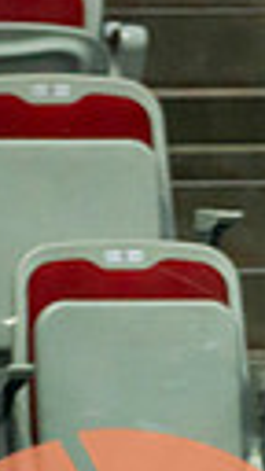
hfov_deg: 0.9
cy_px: 690
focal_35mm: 1392
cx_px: 915
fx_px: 17389
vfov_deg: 1.6
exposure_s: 1/640
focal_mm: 200
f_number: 2.8
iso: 800
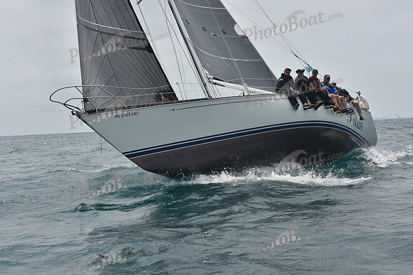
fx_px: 803
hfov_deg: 28.8
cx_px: 206
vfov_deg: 19.5
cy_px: 138
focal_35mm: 70
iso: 250
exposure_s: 1/800
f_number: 11
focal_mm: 70
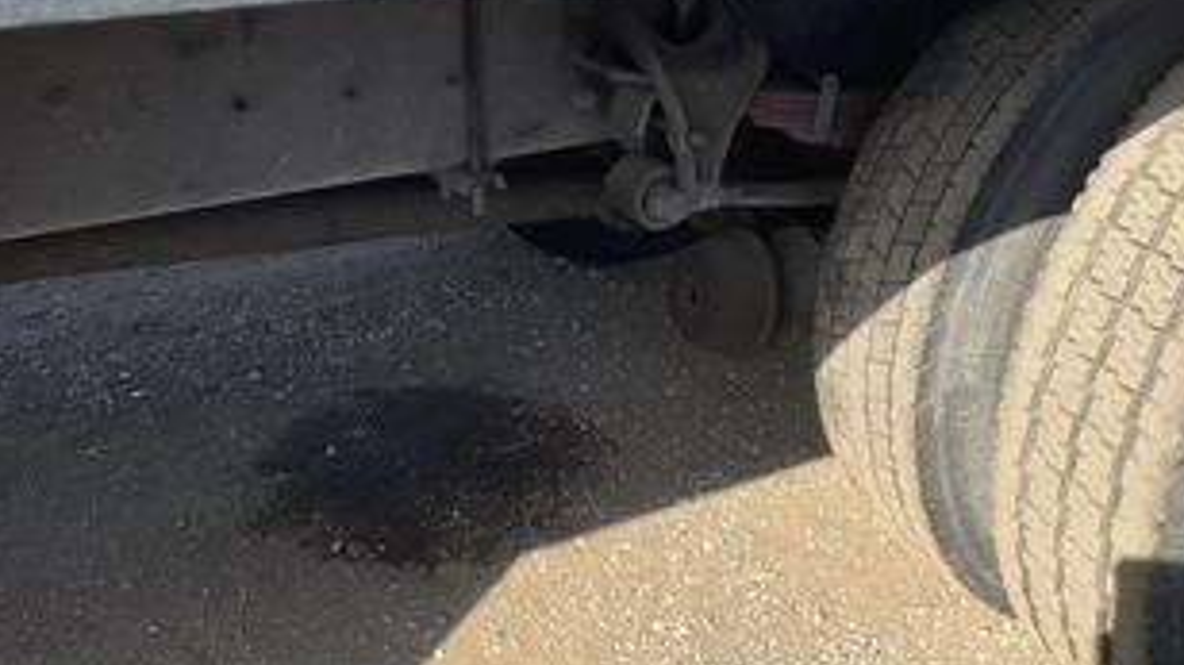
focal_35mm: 41
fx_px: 1287
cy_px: 181
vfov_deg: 28.6
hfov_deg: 49.4
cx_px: 630
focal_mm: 3
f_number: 1.8
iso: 25
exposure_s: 1/613
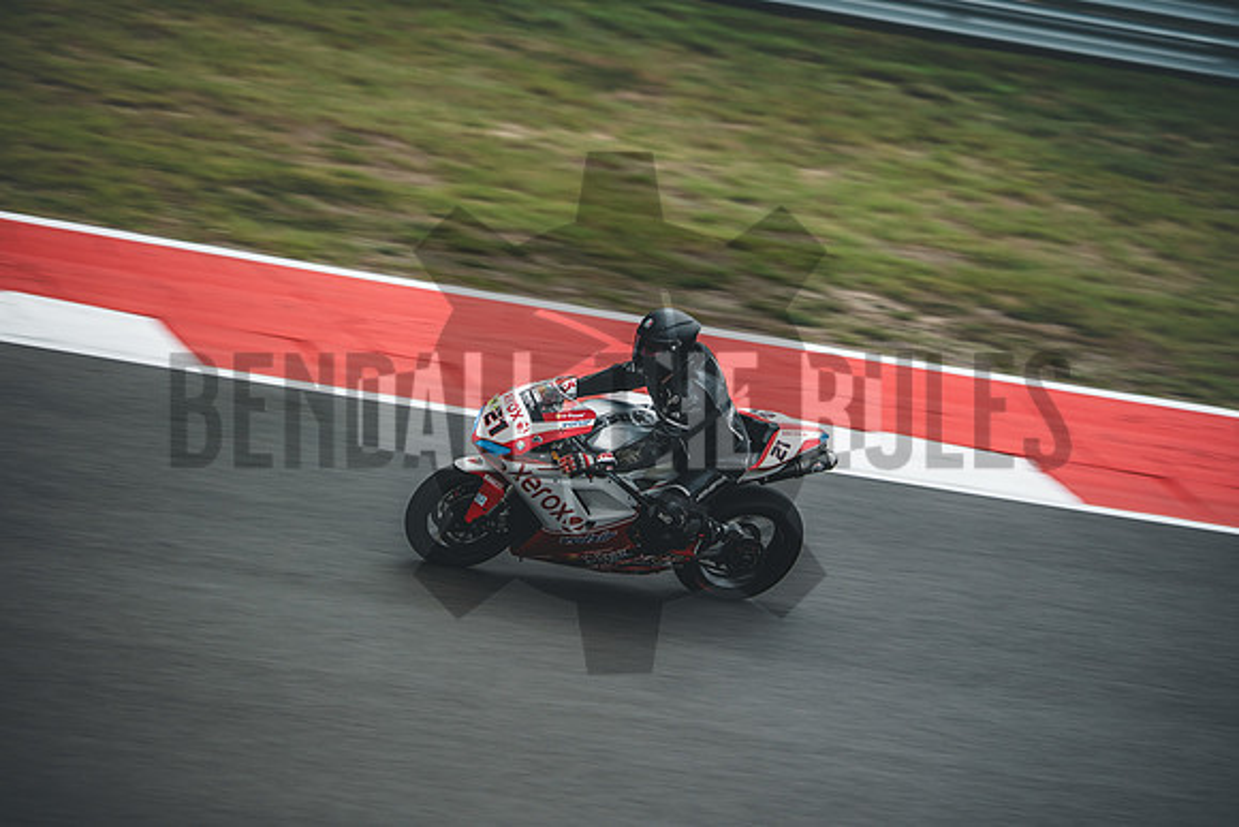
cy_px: 414
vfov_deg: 4.6
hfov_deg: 6.9
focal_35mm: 300
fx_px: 10327
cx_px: 620
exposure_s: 1/200
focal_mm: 200
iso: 160
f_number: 2.2
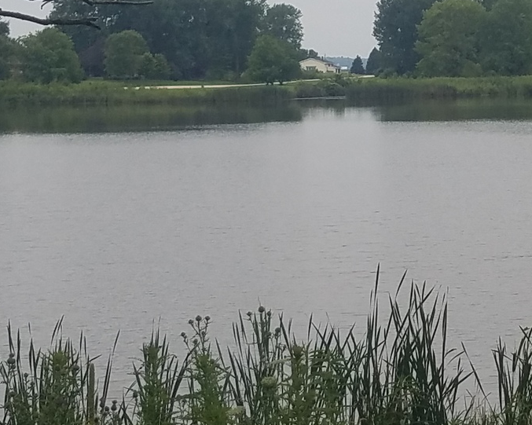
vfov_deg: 27.8
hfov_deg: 33.1
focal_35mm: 54
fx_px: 850
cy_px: 116
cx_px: 469
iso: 50
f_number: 1.7
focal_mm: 4.2
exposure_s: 1/2344
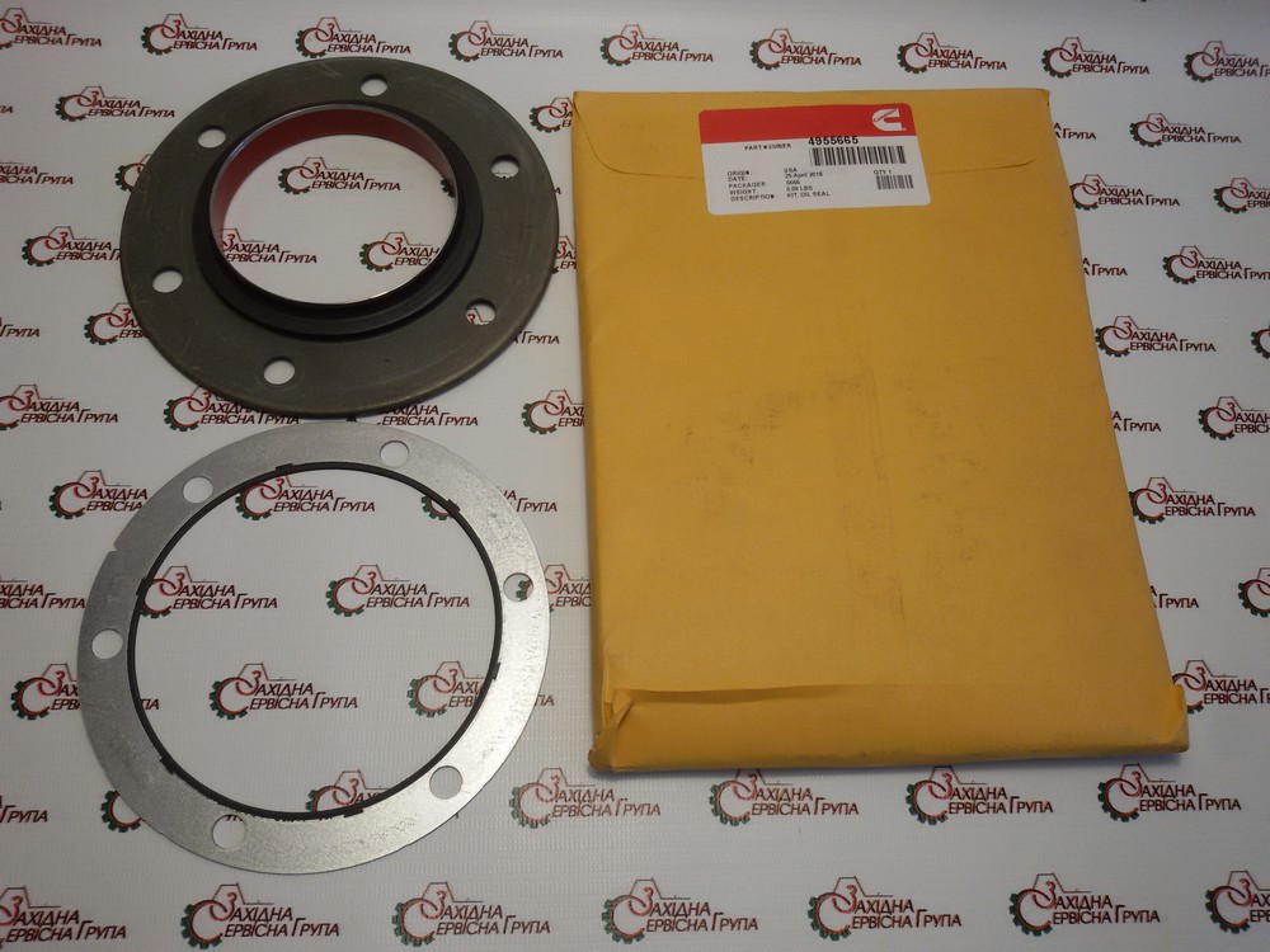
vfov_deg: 45.4
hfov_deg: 58.4
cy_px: 476
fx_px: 1137
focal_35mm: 31
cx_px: 635
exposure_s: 1/100
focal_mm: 2.93
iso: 40
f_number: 2.4
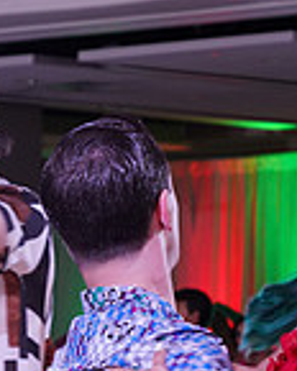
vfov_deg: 6.6
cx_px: 298
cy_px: 617
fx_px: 3142
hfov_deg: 5.4
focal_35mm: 286
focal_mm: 76
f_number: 6.3
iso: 1600
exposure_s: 1/160
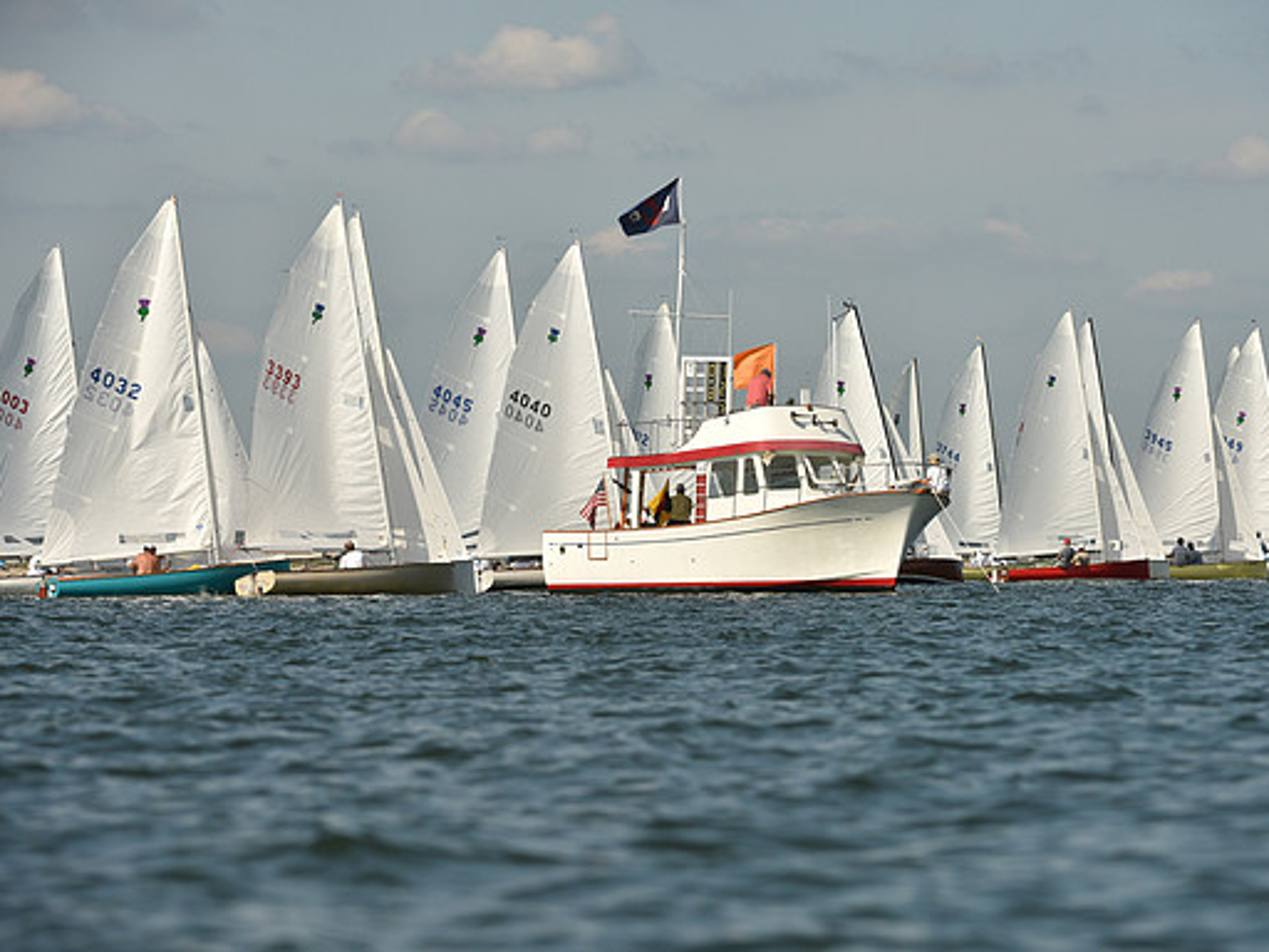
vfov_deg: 6.8
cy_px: 477
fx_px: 7992
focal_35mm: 218
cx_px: 672
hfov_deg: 9.1
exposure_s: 1/1600
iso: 250
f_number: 7.1
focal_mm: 200
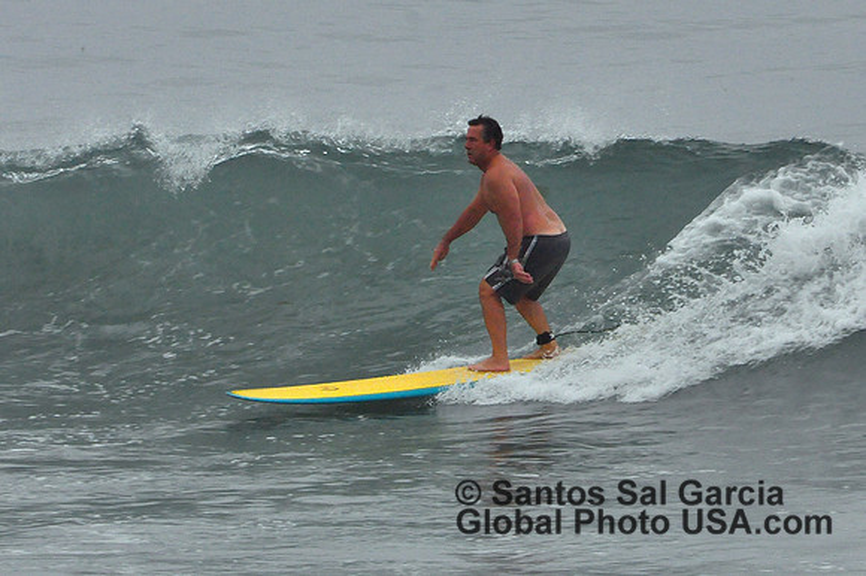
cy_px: 288
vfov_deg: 1.7
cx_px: 433
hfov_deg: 2.5
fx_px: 19834
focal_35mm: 825
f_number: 13
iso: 1250
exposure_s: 1/500
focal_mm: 550
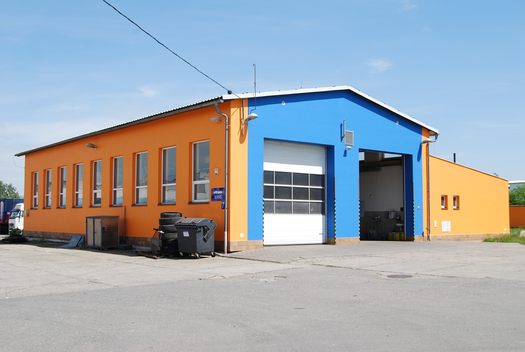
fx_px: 570
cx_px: 262
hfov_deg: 49.5
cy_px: 176
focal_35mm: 39
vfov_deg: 34.4
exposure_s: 1/250
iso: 100
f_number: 8
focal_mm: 26
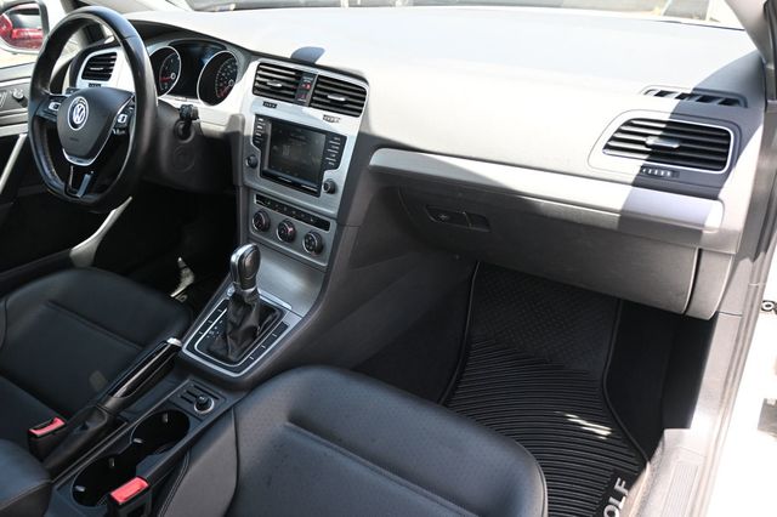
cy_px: 258
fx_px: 599
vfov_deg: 46.7
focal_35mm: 28
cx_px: 388
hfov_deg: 66.0
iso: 400
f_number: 3.8
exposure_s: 1/125
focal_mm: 18.5
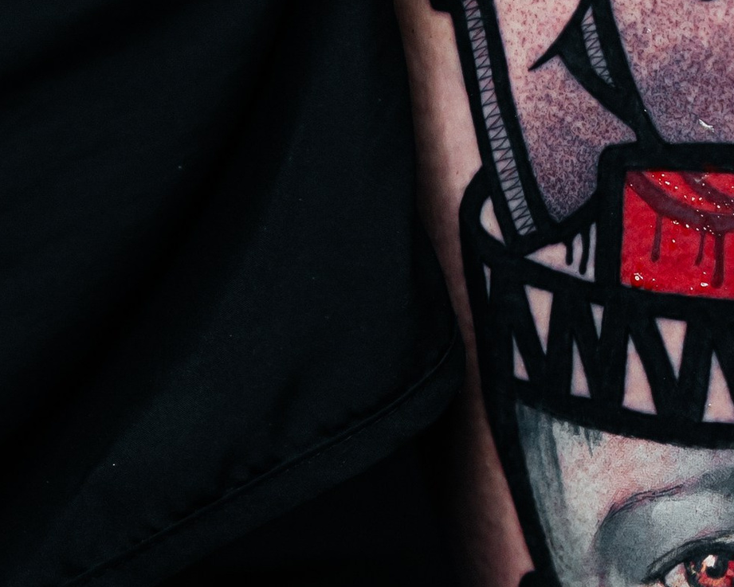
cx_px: 417
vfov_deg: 8.7
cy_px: 577
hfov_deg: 11.0
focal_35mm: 176
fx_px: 3824
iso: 250
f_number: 1.8
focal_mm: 45
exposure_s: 1/500
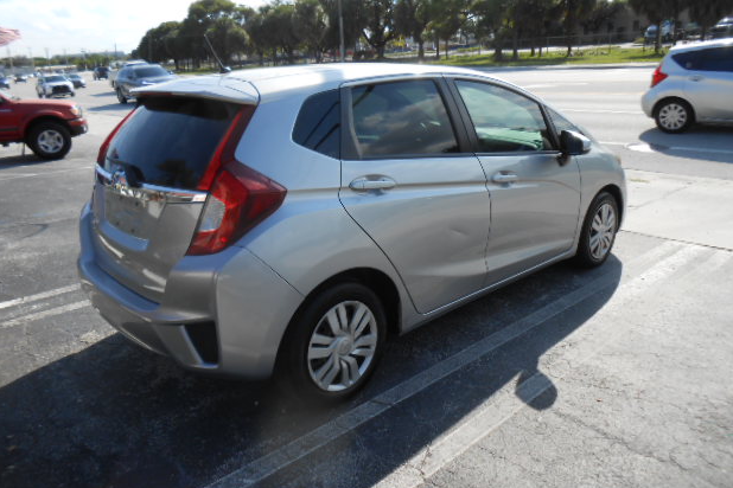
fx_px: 570
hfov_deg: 65.5
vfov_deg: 46.3
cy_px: 208
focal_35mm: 28
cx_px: 356
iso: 80
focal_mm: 4.6
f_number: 3.5
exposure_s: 1/640
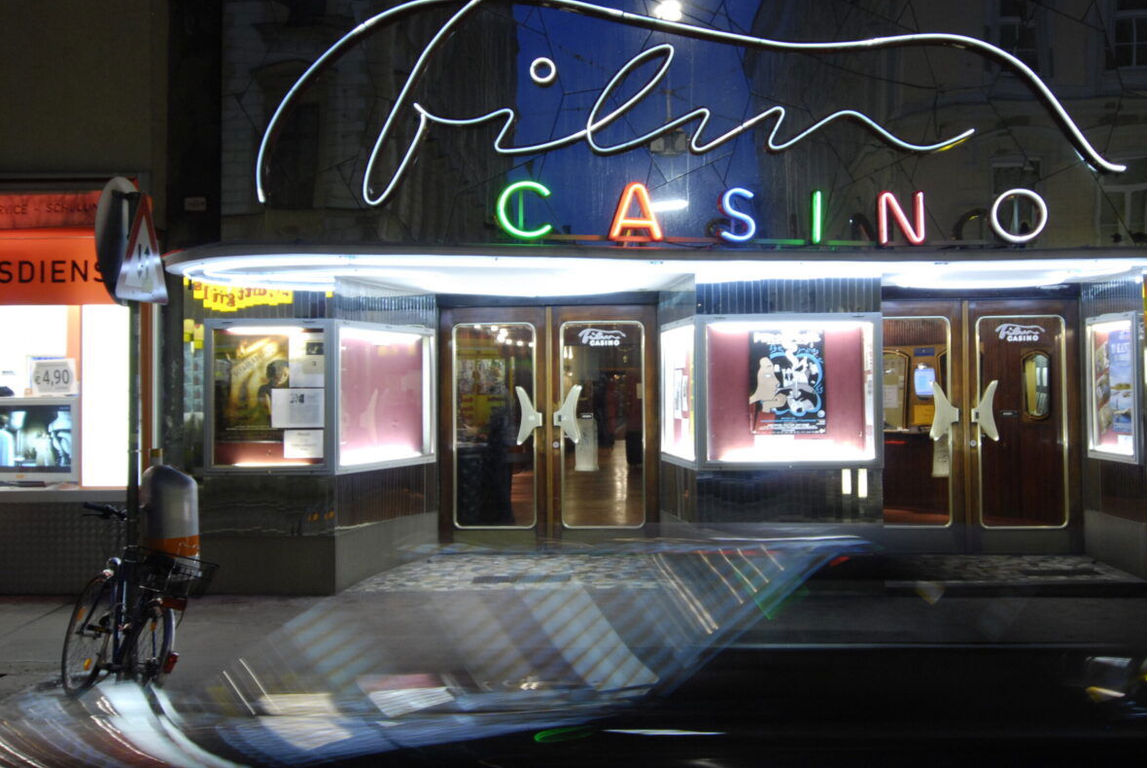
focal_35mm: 41
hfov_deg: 47.3
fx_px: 1308
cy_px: 332
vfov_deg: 32.7
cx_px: 639
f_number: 4
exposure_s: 1/6
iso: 400
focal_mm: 24
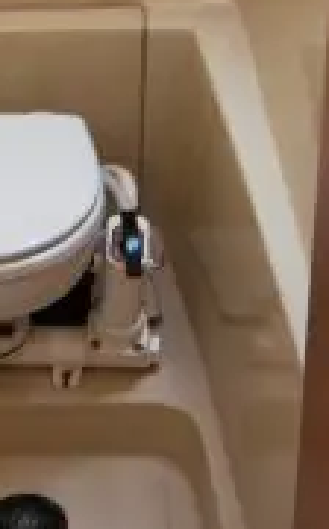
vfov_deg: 19.6
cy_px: 209
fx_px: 1526
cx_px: 34
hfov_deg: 12.2
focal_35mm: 106
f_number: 3.2
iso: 50
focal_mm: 7.7
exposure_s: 1/6
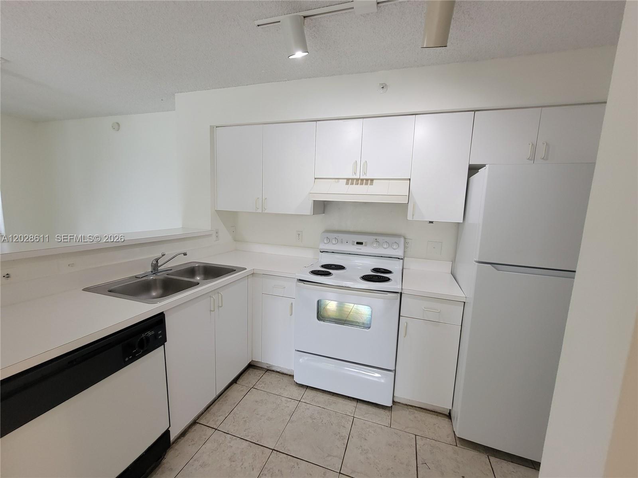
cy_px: 239
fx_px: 240
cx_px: 319
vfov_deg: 89.9
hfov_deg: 106.2
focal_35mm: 13
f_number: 2.2
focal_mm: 2.2
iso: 200
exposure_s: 1/60
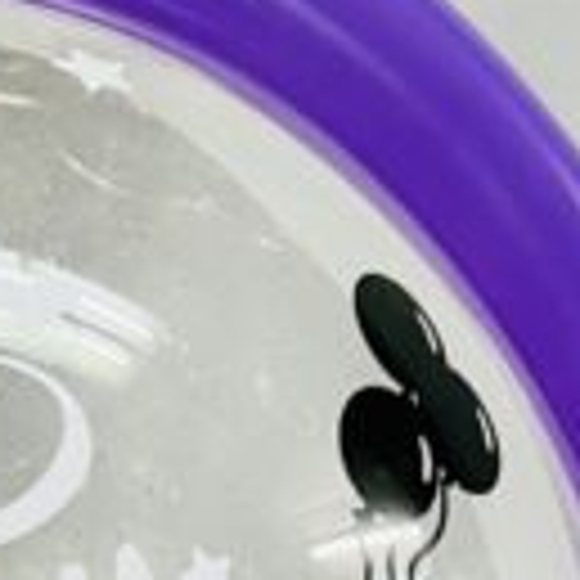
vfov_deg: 9.9
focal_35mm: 143
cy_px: 1623
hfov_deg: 11.9
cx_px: -153
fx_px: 2711
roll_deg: -0.3
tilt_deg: -5.0
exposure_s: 1/60
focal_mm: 5.7
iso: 100
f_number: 1.5
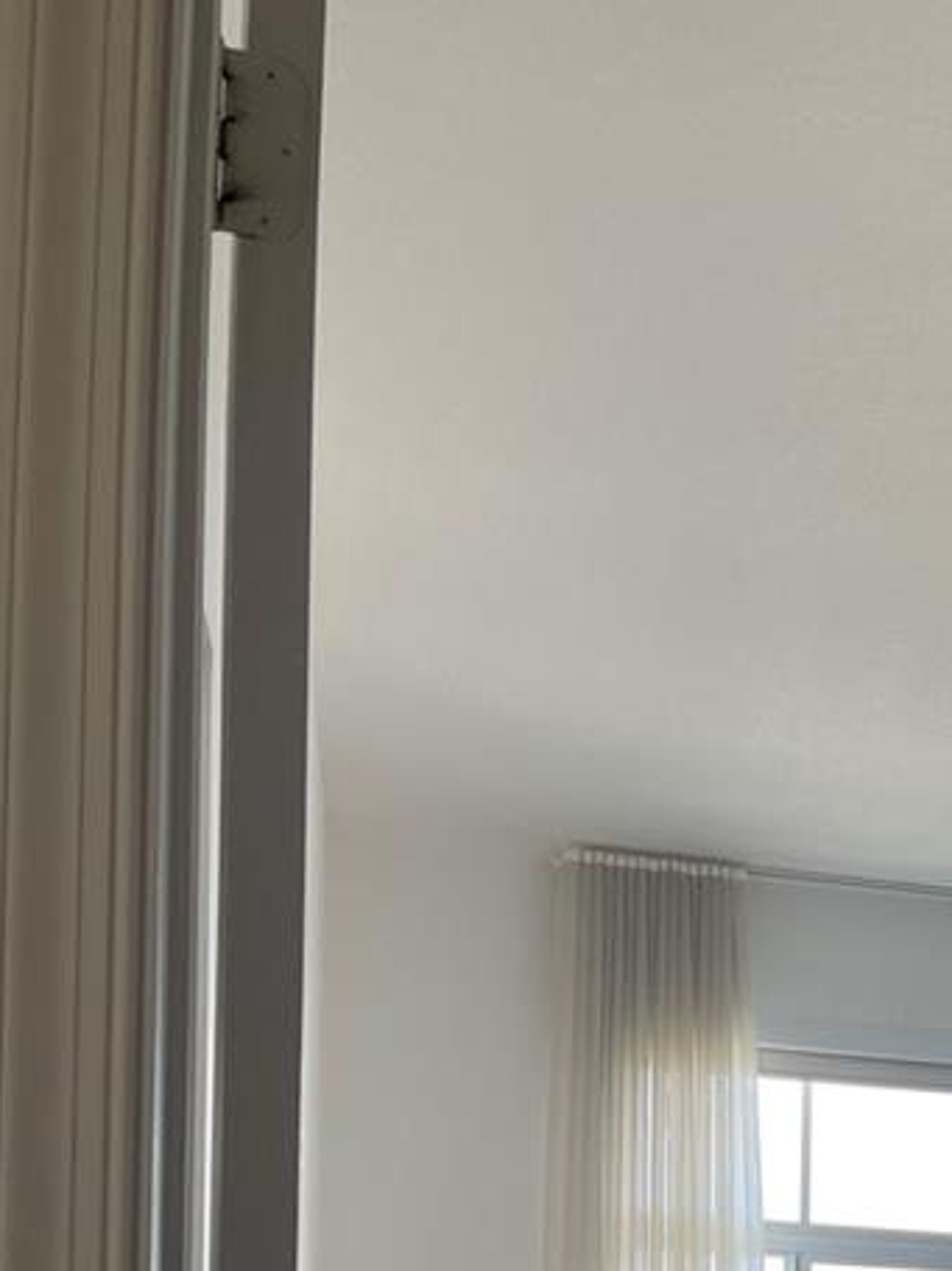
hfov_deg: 20.3
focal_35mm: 66
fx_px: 2421
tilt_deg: +1.7
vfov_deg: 26.2
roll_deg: -0.1
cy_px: 1520
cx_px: 1248
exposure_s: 1/175
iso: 32
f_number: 1.6
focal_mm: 5.1
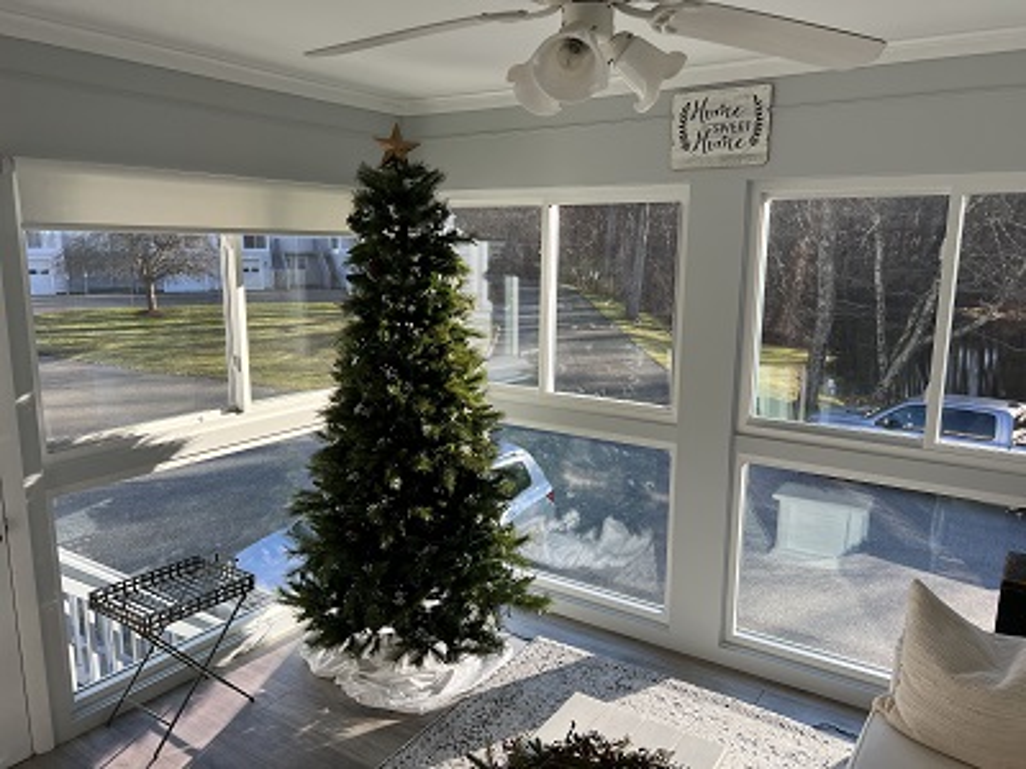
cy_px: 384
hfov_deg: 67.3
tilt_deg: -11.2
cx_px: 513
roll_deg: -0.1
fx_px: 771
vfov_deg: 53.1
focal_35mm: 26
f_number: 1.5
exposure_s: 1/389
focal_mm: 5.7
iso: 50
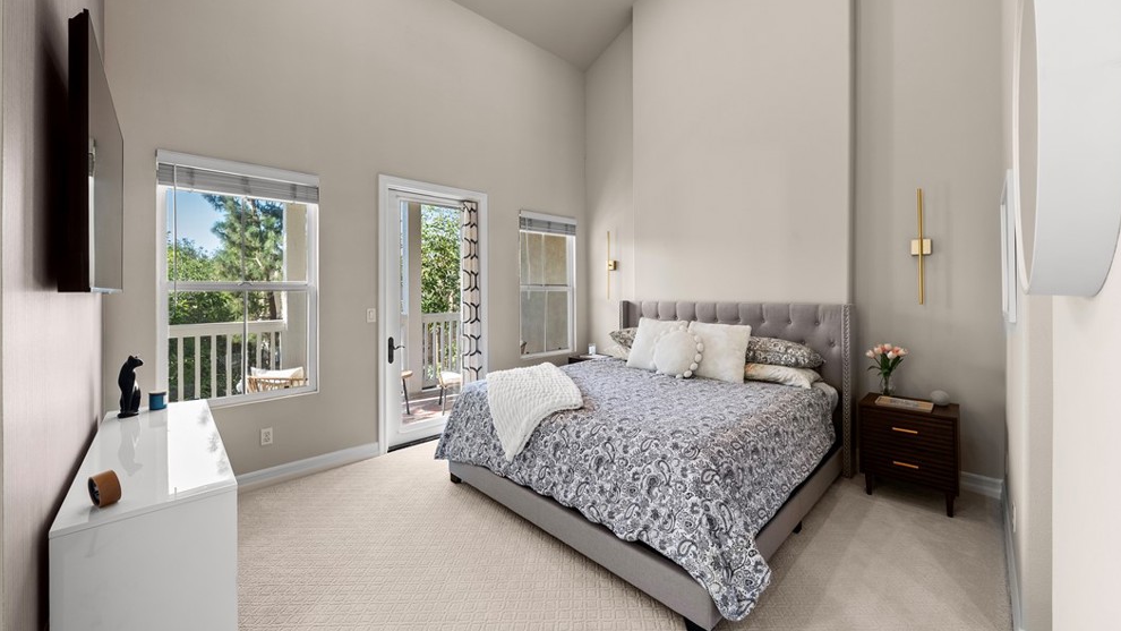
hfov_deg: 110.8
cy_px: 275
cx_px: 570
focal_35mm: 13
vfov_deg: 78.1
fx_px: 386
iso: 200
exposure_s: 1/5
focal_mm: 12
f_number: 9
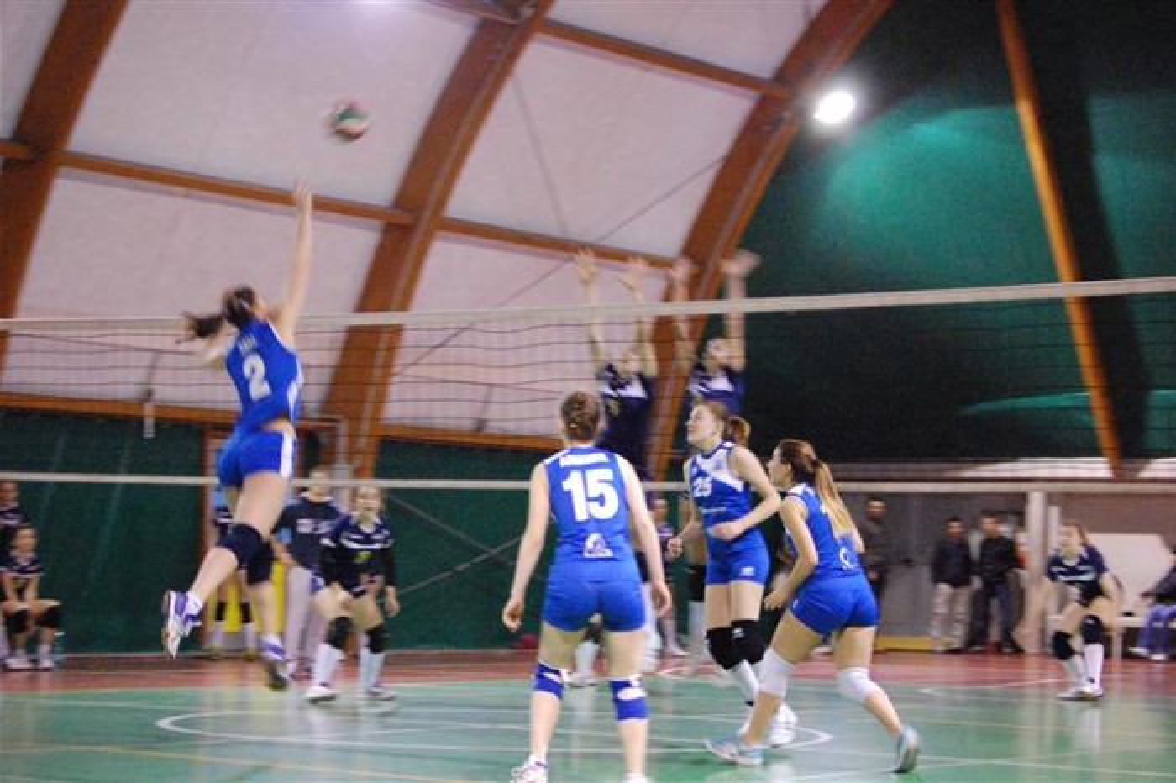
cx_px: 588
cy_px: 392
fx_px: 2694
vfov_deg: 16.5
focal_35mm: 82
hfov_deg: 24.6
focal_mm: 55
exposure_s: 1/40
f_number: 4
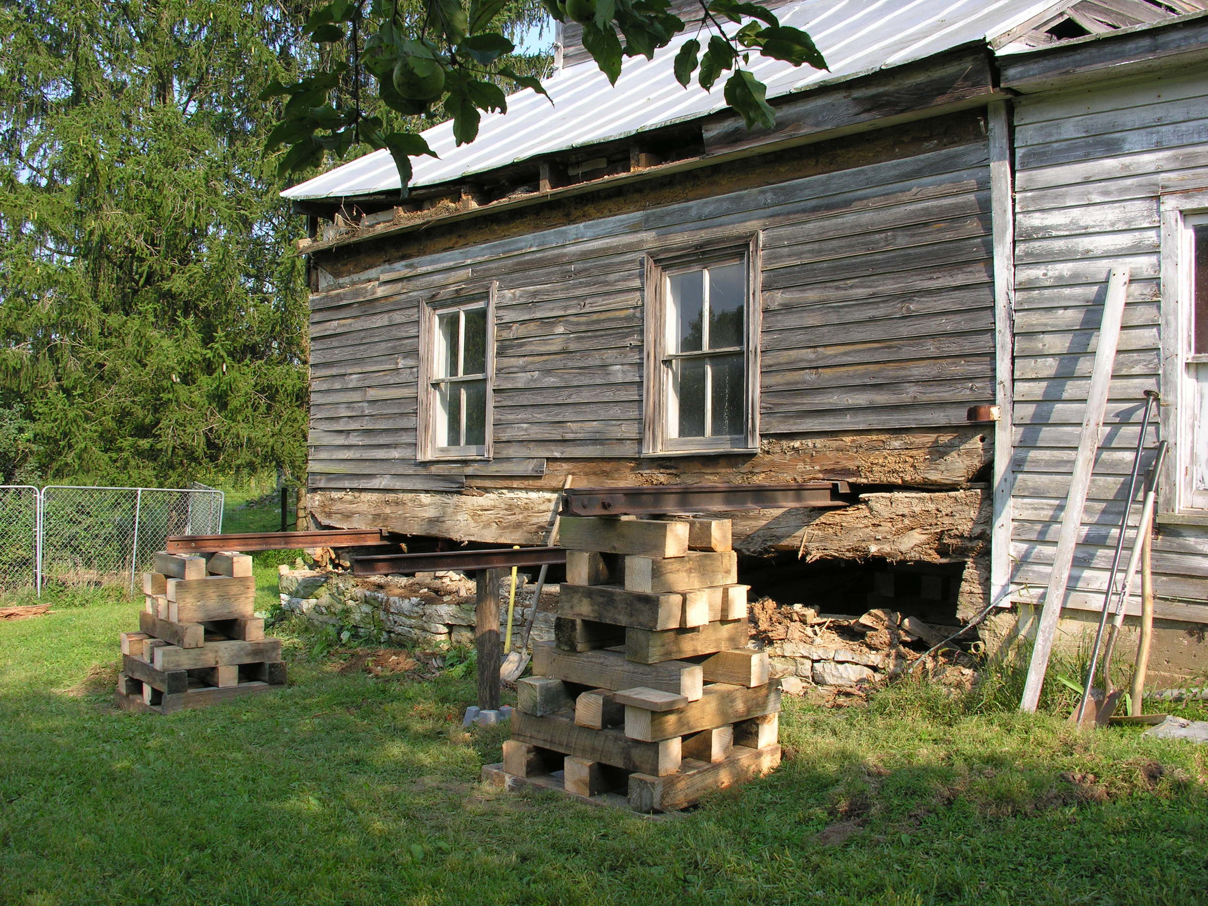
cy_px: 453
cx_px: 604
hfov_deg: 52.6
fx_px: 1221
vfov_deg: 40.7
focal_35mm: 35
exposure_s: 1/130
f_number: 5
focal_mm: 8.9
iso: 50
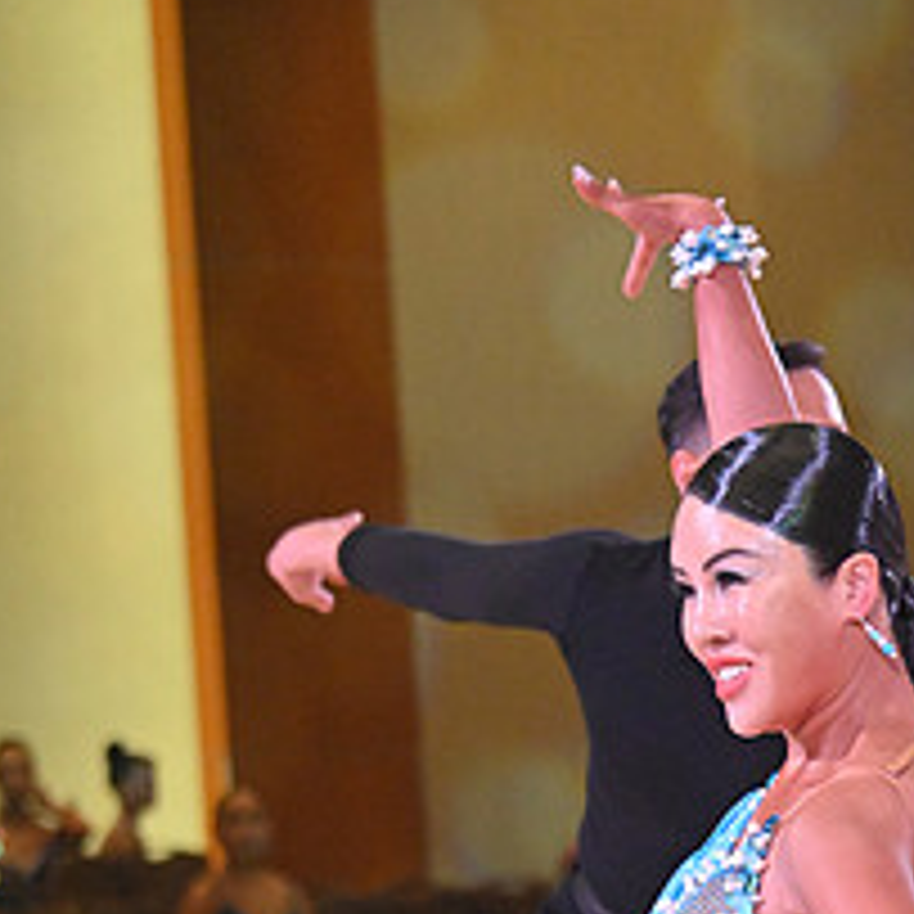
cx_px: 844
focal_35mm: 291
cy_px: 1234
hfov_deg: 6.0
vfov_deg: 6.0
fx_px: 8693
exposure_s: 1/400
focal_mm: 120
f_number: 6.3
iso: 4000
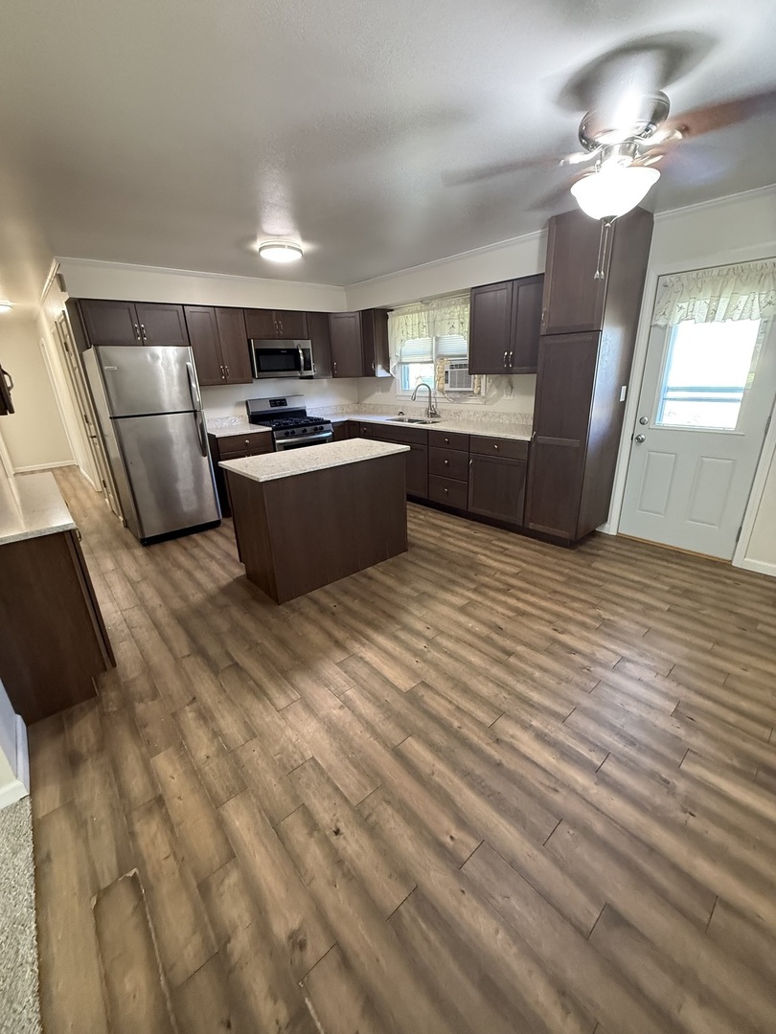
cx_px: 388
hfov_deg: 85.7
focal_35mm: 14
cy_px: 517
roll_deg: +1.9
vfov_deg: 102.1
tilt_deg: -19.1
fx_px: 418
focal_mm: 2.22
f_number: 2.2
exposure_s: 1/60
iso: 640
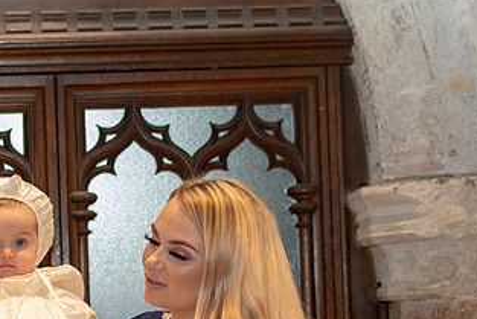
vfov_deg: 13.4
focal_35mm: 102
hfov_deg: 19.6
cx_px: 50
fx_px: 1352
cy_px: 265
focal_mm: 55
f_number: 2.8
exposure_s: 1/160
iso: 1600
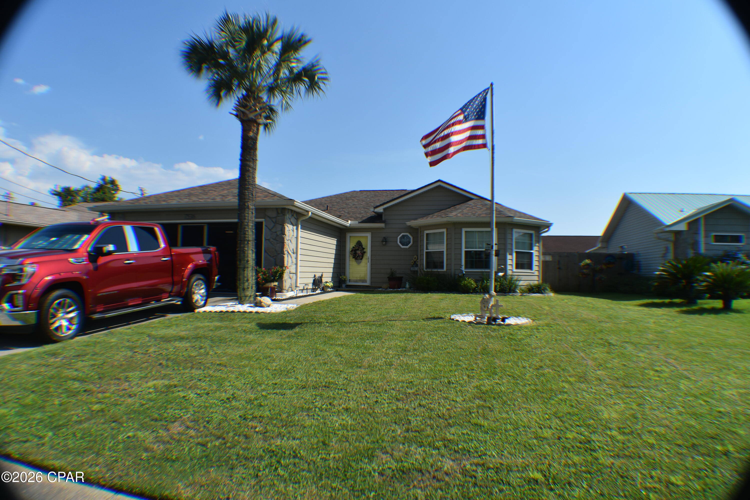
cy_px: 250
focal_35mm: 27
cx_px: 375
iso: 200
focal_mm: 18
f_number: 10
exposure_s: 1/400
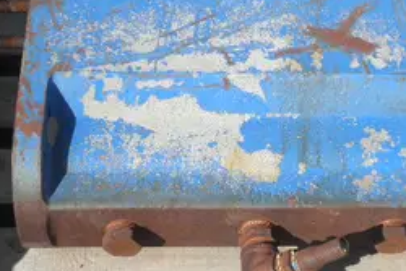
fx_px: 1106
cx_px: 245
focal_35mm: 98
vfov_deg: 14.0
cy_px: 140
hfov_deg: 20.8
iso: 80
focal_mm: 10.5
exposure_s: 1/100
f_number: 10.7
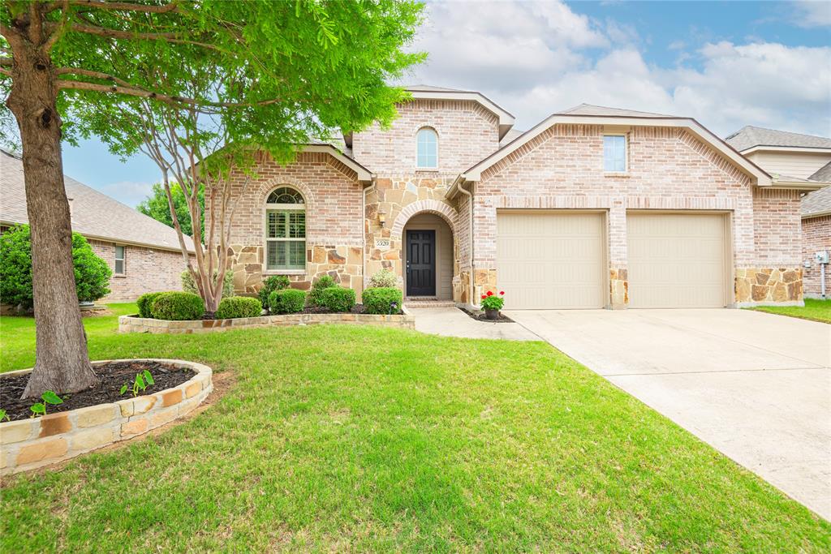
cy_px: 277
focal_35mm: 16
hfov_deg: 96.7
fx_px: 369
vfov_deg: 73.8
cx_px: 416
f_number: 7.1
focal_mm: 16
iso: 100
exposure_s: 1/50
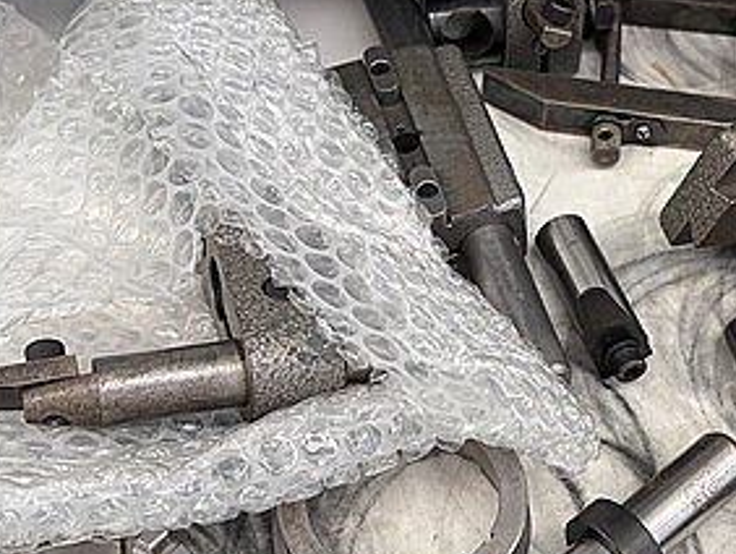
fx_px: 1256
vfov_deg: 24.8
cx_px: 530
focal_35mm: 59
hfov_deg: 32.2
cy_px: 301
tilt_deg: -50.7
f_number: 1.6
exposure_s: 1/60
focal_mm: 5.96
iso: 160
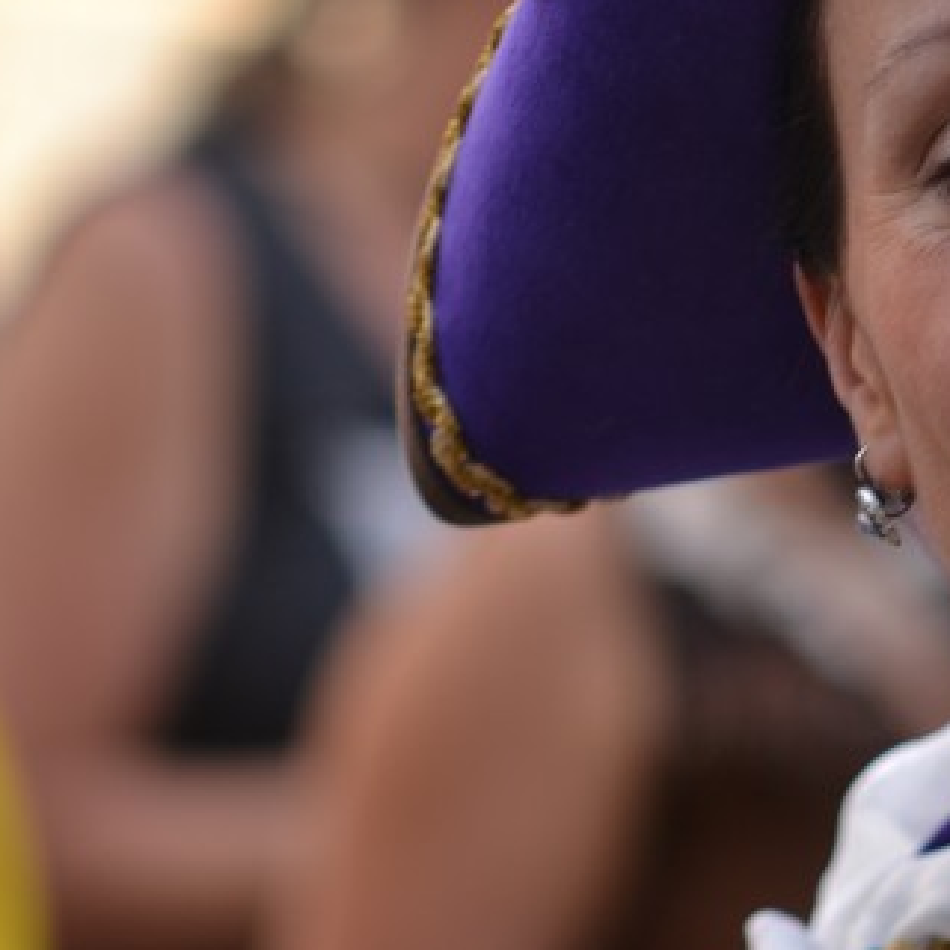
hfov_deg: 3.8
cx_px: 1321
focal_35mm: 457
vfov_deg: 3.8
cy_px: 337
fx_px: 14190
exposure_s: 1/400
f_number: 3.2
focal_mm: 112
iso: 100
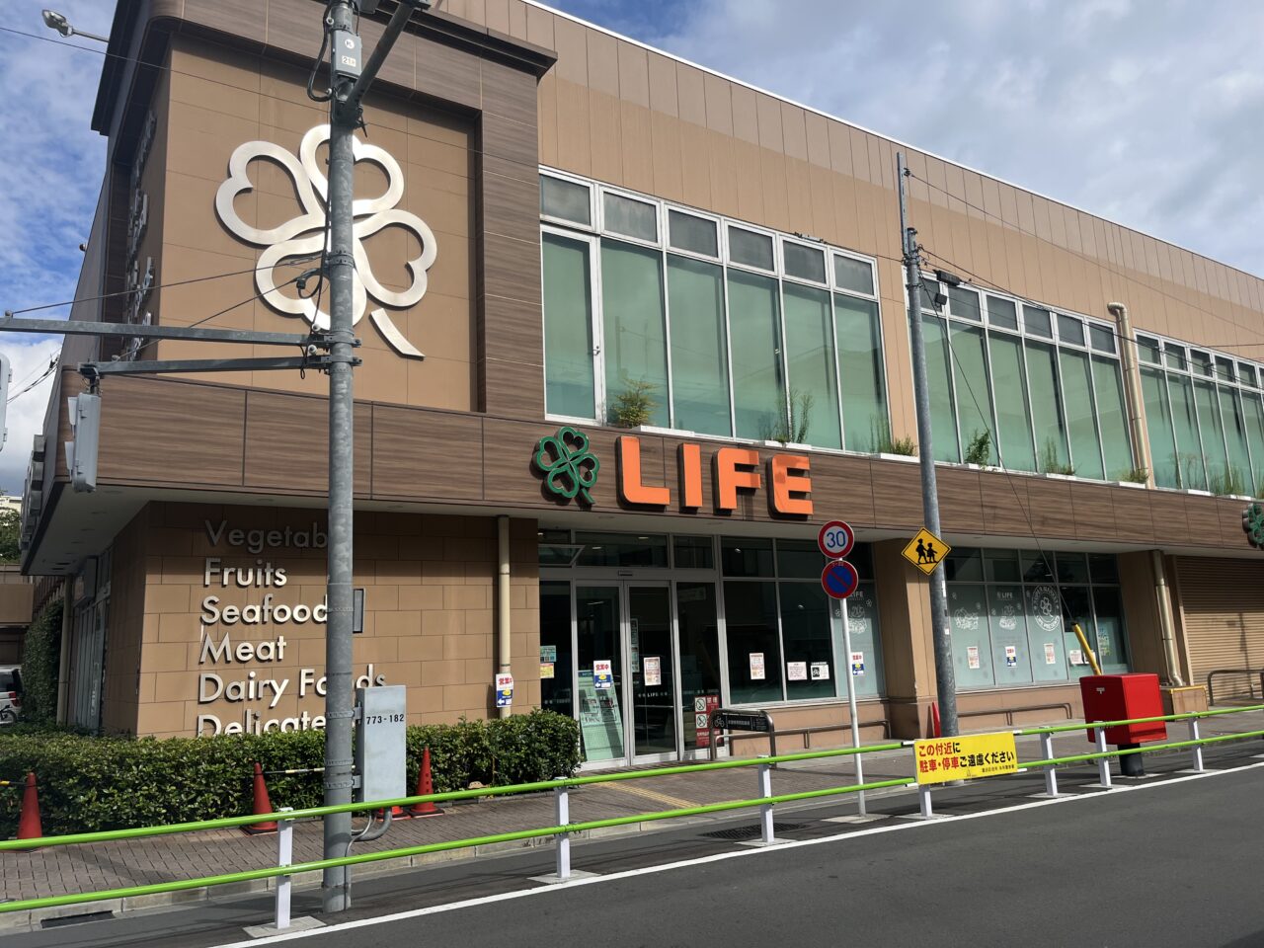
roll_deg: +2.5
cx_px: 632
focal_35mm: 26
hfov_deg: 67.3
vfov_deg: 53.1
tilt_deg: +10.5
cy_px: 474
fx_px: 949
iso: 50
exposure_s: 1/3745
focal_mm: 5.1
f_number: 1.6
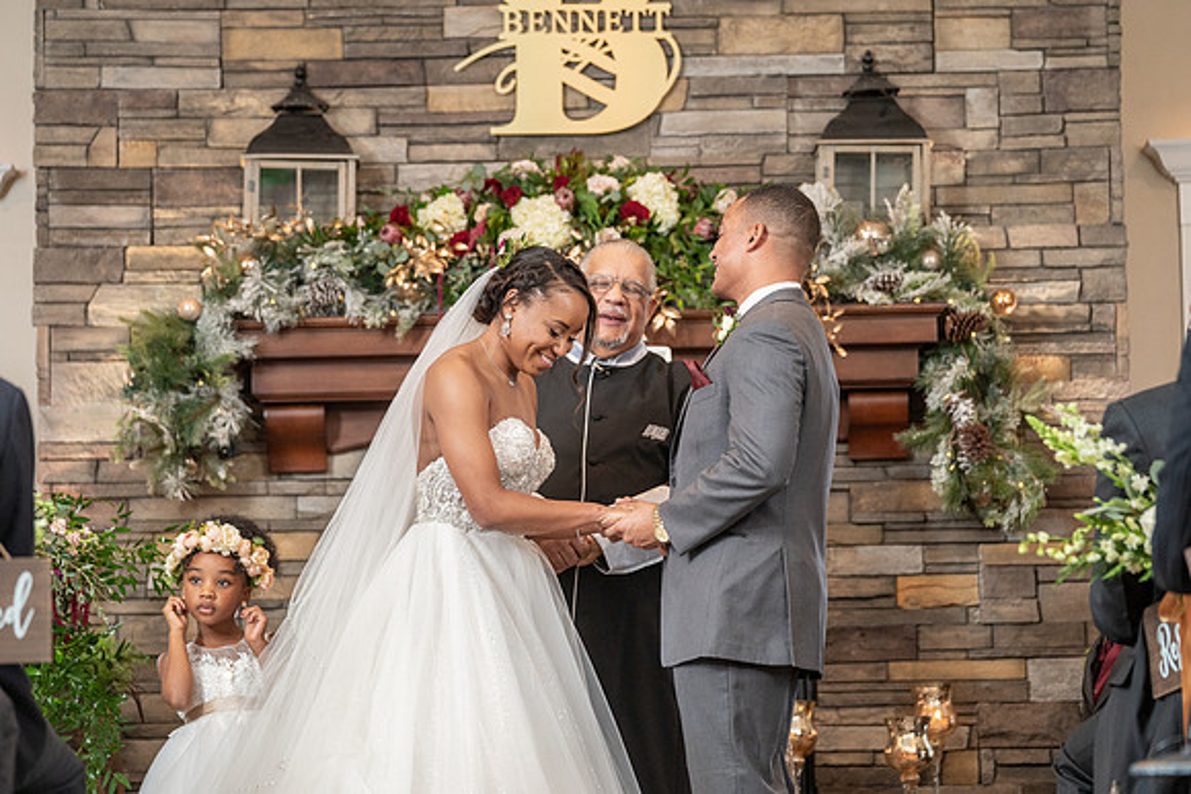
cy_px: 397
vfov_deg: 9.5
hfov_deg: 14.2
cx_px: 596
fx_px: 4765
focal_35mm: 144
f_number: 4
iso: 2000
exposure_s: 1/200
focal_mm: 144
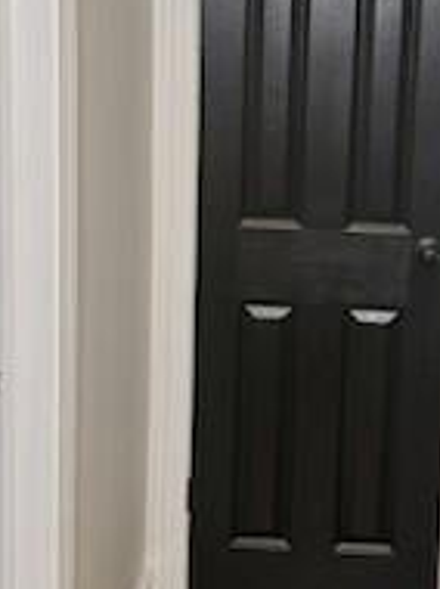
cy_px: 180
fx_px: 1376
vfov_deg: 24.0
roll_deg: -3.1
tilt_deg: -10.9
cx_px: 291
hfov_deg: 18.1
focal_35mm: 81
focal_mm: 6.76
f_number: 1.78
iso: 200
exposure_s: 1/121
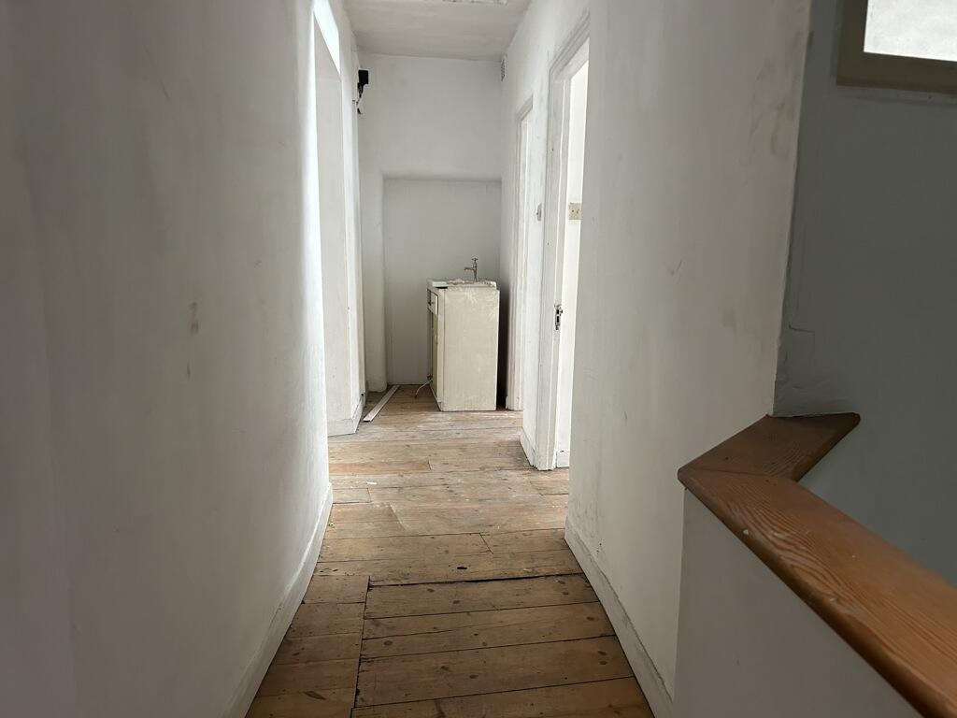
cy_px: 359
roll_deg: -1.2
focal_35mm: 26
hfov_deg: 67.3
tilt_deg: -9.9
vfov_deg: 53.1
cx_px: 478
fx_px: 719
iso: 250
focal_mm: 5.7
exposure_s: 1/60
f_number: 1.5
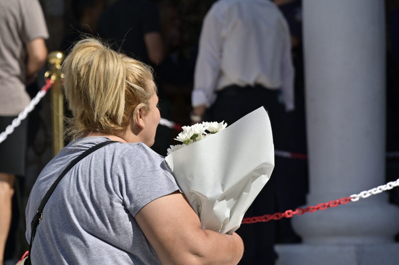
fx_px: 2215
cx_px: 200
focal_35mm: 200
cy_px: 132
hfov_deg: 10.3
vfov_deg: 6.9
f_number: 8
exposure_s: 1/640
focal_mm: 200
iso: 160
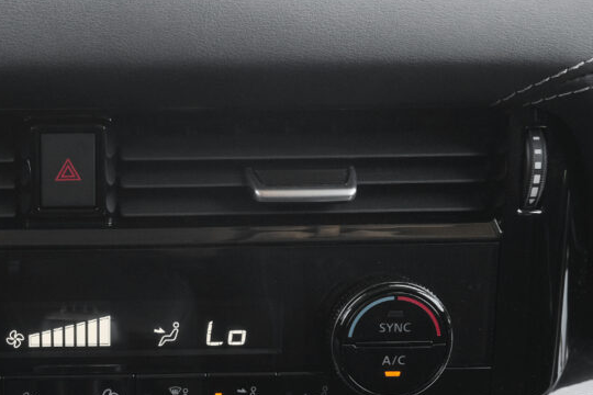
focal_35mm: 72
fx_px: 1186
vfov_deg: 18.6
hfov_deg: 26.9
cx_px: 40
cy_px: 352
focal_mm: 25.6
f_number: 9
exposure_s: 1/60
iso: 2000
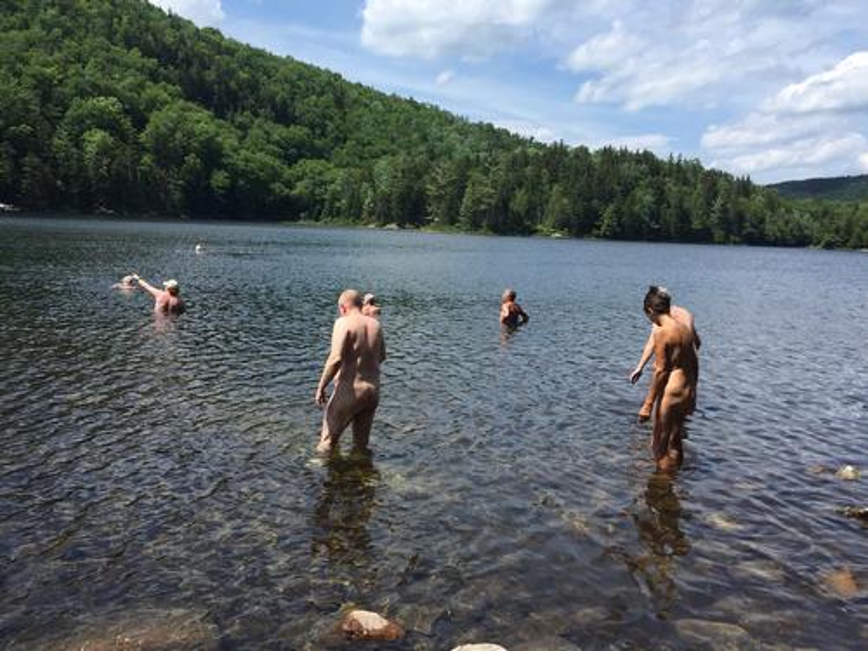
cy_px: 326
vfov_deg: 48.2
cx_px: 434
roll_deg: -1.6
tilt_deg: -7.5
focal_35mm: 29
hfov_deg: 61.7
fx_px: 727
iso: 32
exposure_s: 1/1883
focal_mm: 4.15
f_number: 2.2
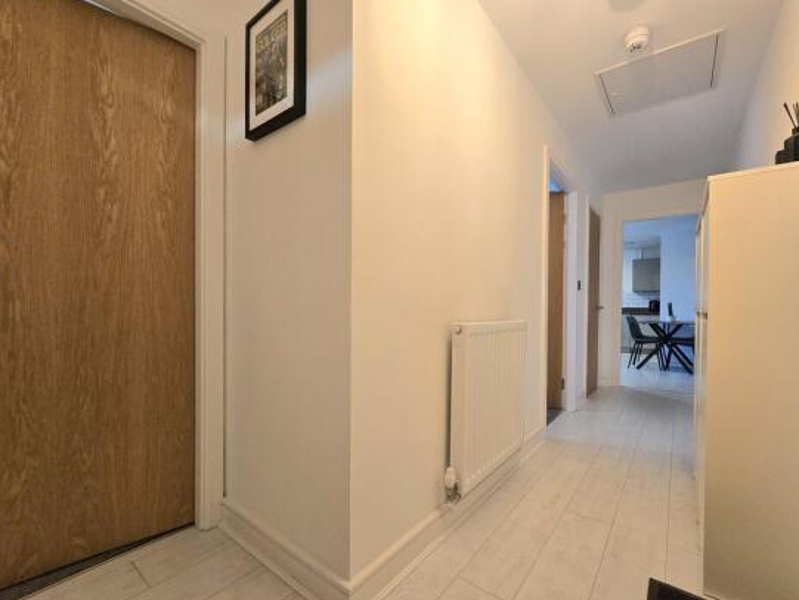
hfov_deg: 102.0
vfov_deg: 85.7
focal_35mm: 14
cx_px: 417
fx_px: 323
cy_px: 307
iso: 320
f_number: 2.2
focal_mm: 2.2
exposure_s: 1/50.3
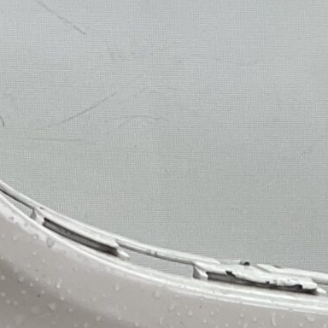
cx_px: 399
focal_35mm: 171
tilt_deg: -12.6
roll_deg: -1.1
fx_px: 1833
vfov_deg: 9.8
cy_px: 530
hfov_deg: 10.1
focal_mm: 3
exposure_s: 1/131
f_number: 1.8
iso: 16
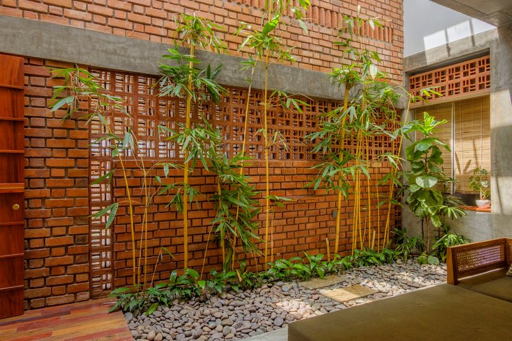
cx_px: 256
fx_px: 341
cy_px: 170
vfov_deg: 53.1
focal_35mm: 24
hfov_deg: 73.8
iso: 200
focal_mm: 16
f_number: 5.6
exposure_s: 1/125
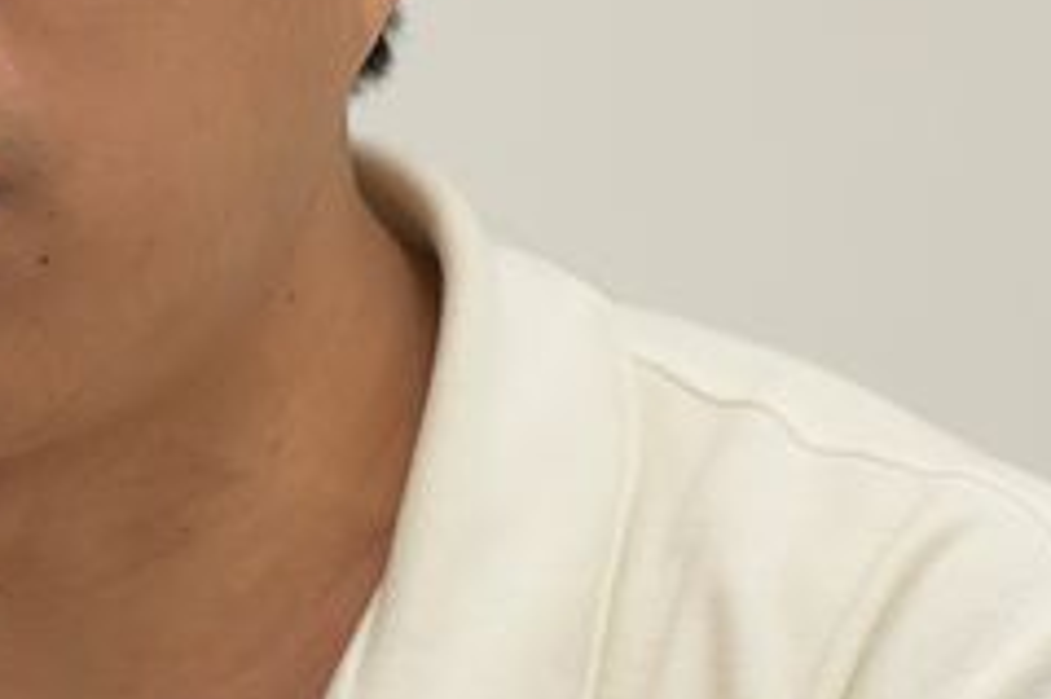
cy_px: 565
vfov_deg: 1.4
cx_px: -233
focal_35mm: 1005
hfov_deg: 2.1
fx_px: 29319
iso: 640
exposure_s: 1/200
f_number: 2.8
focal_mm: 200
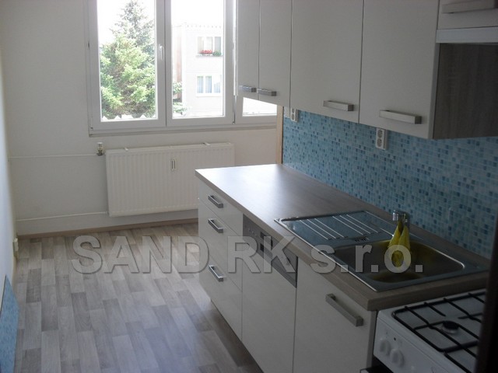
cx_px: 249
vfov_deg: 40.7
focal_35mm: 35
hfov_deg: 52.6
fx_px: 504
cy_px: 186
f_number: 3.2
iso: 100
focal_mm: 6.3
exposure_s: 1/60
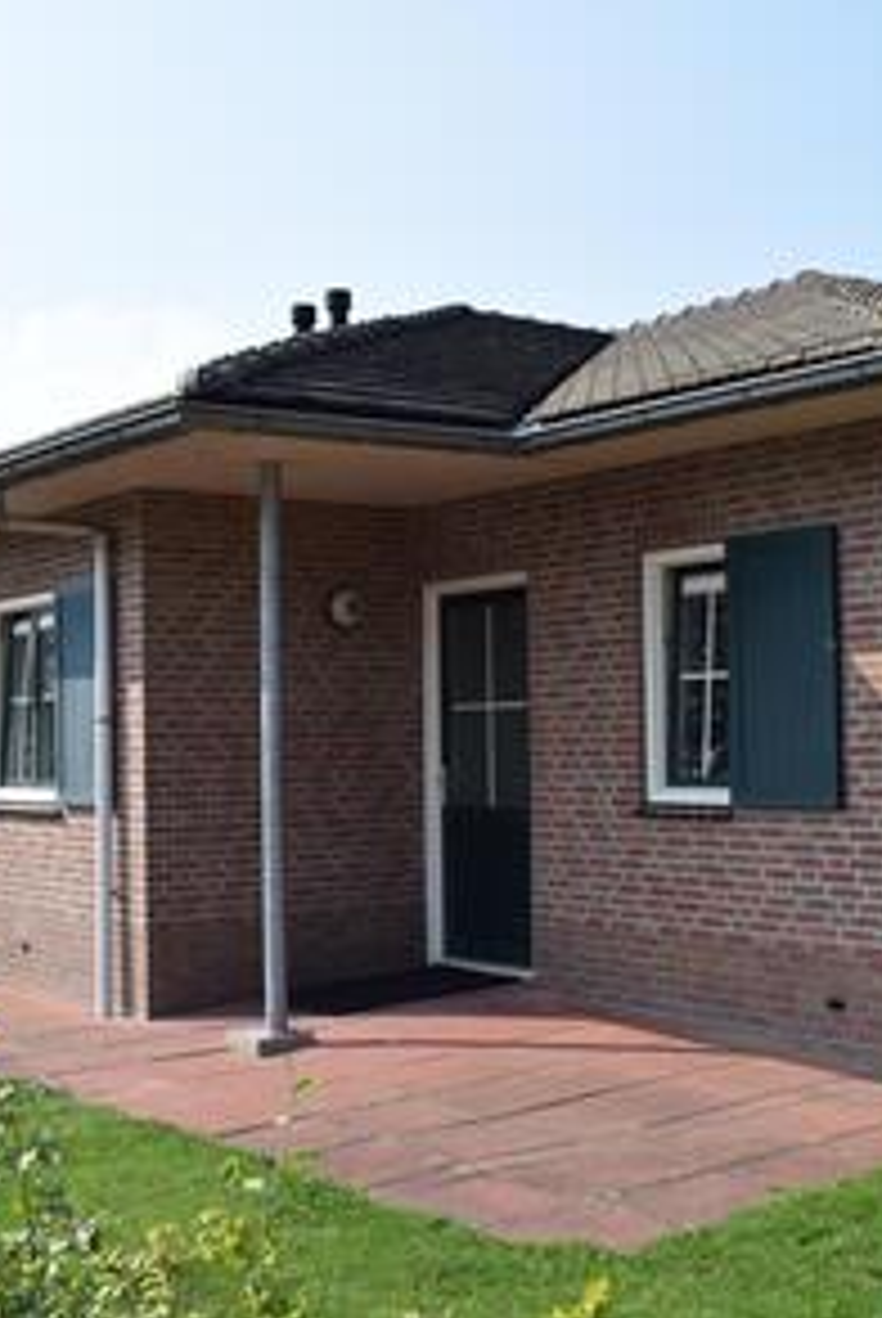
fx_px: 1686
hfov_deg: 29.3
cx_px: 518
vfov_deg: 42.7
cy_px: 670
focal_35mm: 46
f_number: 5.6
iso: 400
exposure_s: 1/1600
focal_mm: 20
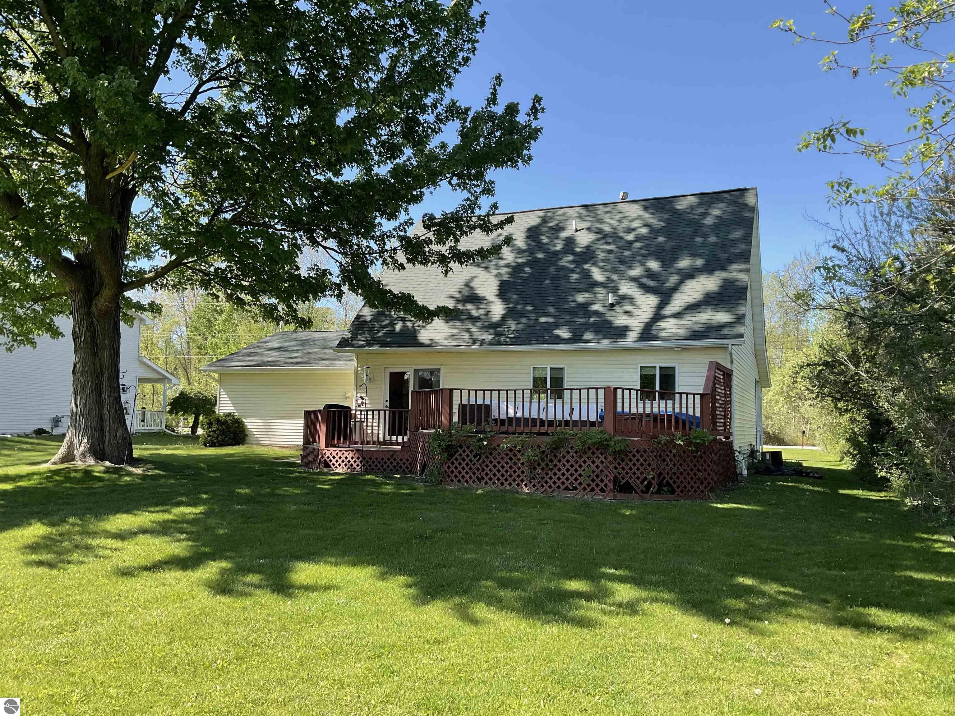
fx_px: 800
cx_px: 478
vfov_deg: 48.2
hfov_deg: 61.7
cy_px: 358
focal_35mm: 29
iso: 16
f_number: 1.8
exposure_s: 1/593
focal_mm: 3
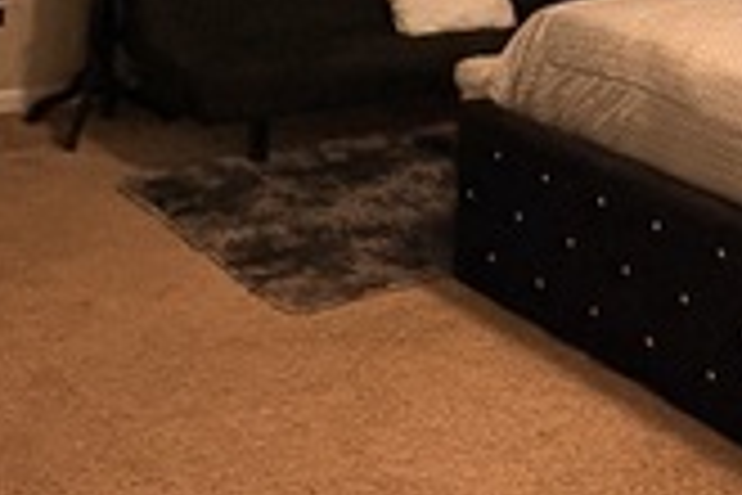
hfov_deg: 25.8
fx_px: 1216
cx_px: 1095
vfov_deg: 21.6
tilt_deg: -5.9
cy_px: -68
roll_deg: -5.4
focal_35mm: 59
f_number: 2.2
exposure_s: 1/60
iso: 640
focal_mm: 2.22
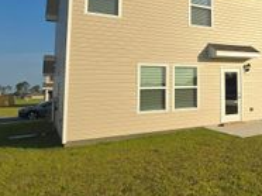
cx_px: 279
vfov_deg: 40.1
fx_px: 265
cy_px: 66
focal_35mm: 35
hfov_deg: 42.9
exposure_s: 1/2686
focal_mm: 2.2
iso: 50
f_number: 2.2
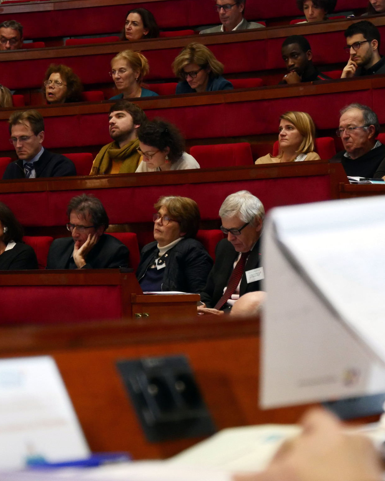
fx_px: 2265
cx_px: 167
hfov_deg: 9.7
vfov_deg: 12.1
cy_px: 241
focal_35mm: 159
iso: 3200
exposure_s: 1/50
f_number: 5.2
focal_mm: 61
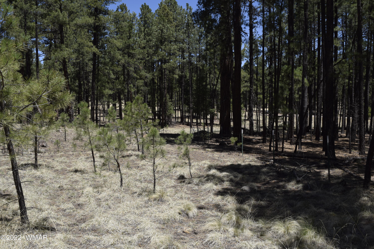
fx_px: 374
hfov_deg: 53.1
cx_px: 187
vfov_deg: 36.9
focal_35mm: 36
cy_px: 124
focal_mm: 24
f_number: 9
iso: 100
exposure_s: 1/200
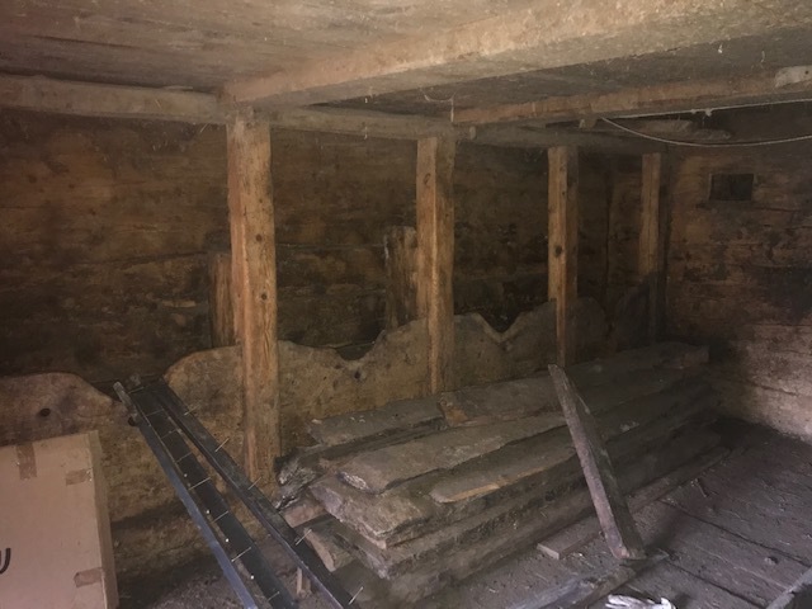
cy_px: 304
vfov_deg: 49.7
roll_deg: -0.6
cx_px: 406
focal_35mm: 28
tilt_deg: -7.4
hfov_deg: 63.4
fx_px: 657
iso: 160
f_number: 1.8
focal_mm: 3.99
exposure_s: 1/17
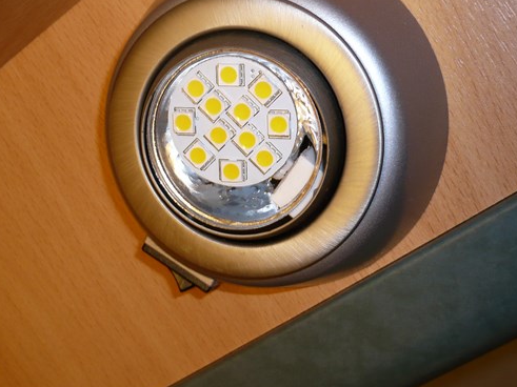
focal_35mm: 57
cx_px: 225
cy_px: 122
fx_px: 851
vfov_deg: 25.5
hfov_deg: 33.7
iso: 100
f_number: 2.8
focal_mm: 5.8
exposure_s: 1/30
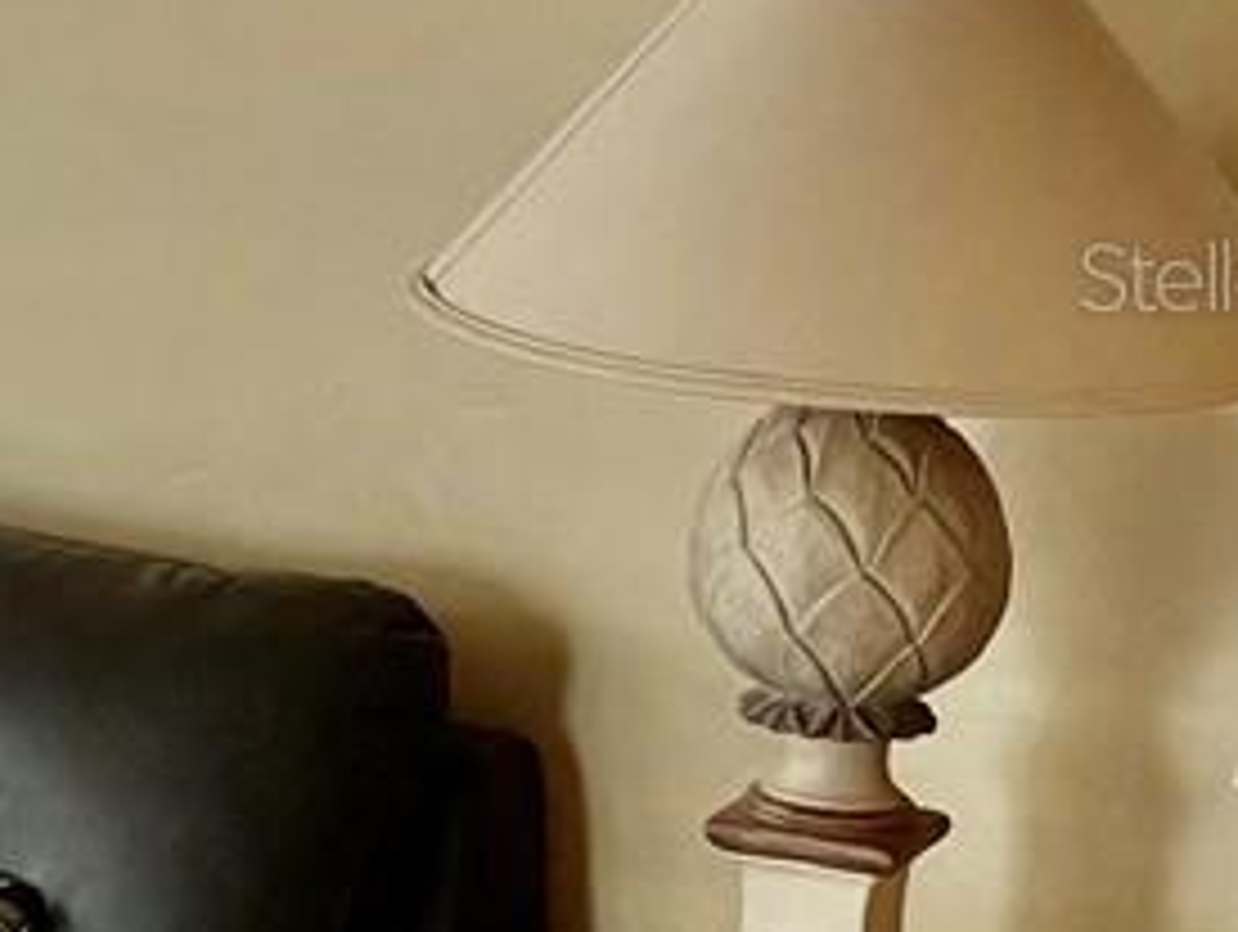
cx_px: -2098
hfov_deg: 10.5
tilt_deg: -10.9
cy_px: 275
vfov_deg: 9.8
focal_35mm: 151
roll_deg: +3.2
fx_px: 5407
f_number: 1.6
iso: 125
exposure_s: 1/120
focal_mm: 5.96
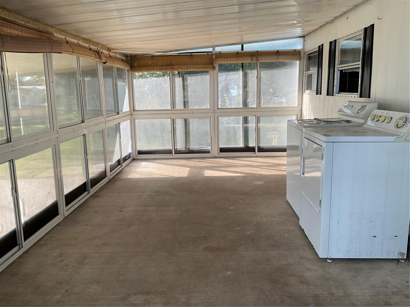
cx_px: 205
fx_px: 343
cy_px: 154
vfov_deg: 48.2
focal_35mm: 29
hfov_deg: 61.7
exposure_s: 1/120
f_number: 1.8
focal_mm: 3
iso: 50
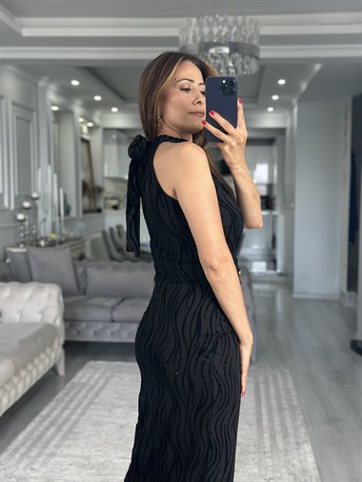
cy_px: 241
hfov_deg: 30.3
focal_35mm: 48
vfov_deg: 39.6
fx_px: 669
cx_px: 181
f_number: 1.78
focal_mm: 6.86
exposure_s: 1/60
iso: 125
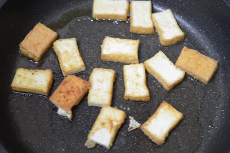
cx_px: 115
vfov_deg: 22.5
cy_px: 76
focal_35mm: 60
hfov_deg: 33.5
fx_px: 383
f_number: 3
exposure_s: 1/2
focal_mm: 40
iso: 100
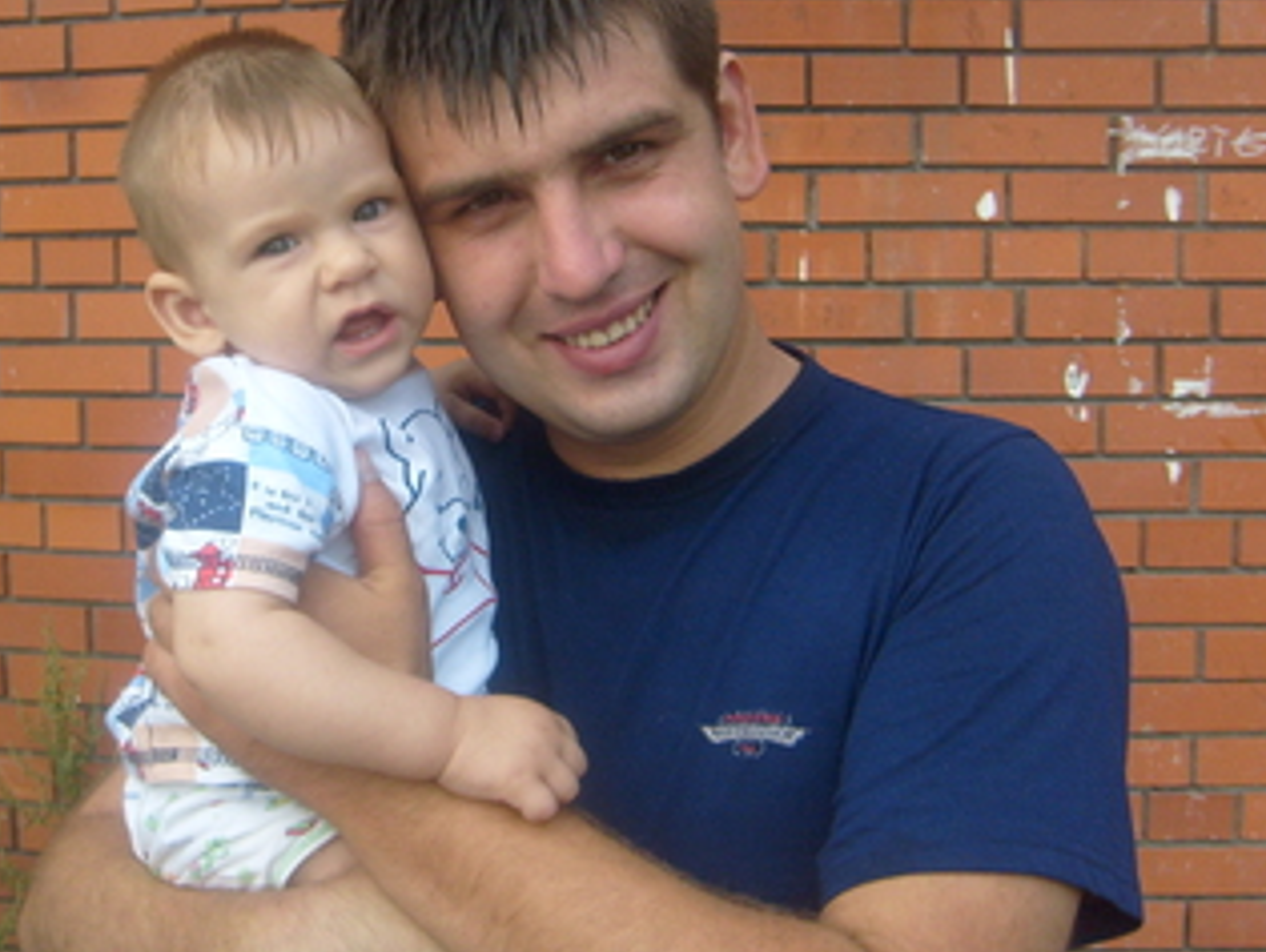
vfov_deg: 29.1
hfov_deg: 38.0
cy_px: 358
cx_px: 494
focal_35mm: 50
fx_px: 1831
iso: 80
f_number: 7.1
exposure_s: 1/60
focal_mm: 5.8
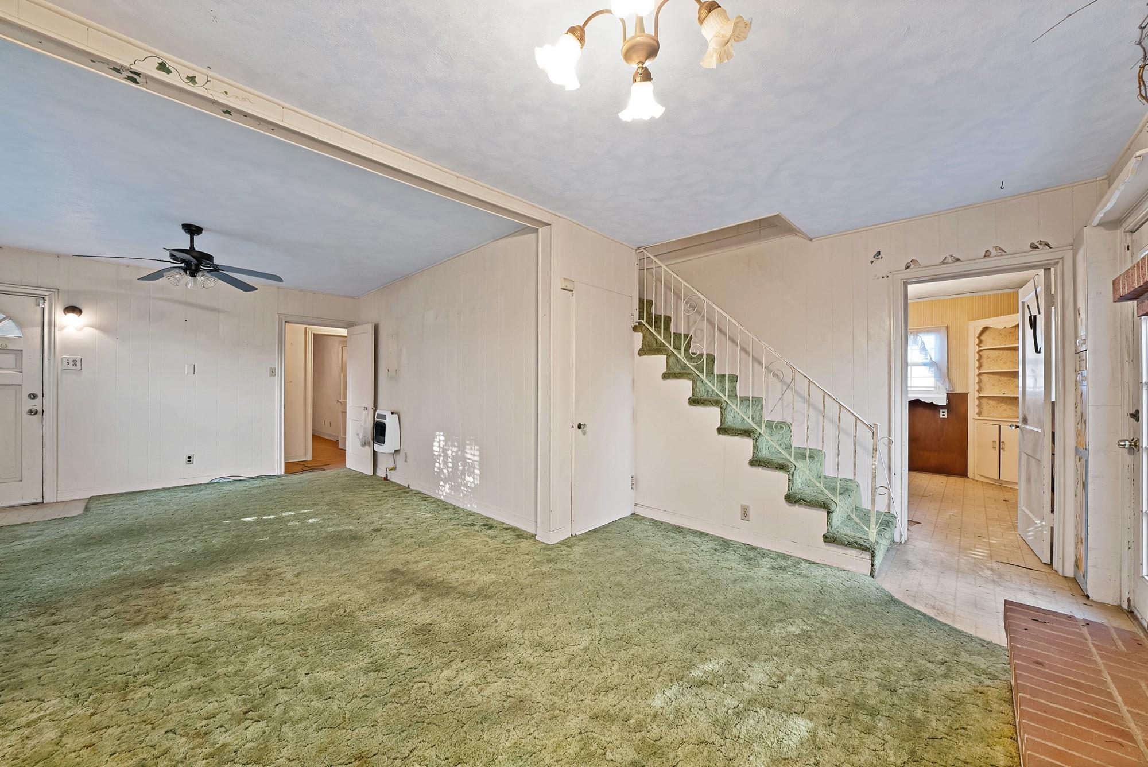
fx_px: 383
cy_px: 384
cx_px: 574
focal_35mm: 12
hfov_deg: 112.6
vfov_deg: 90.1
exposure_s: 1.6
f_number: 9
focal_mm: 12
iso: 640
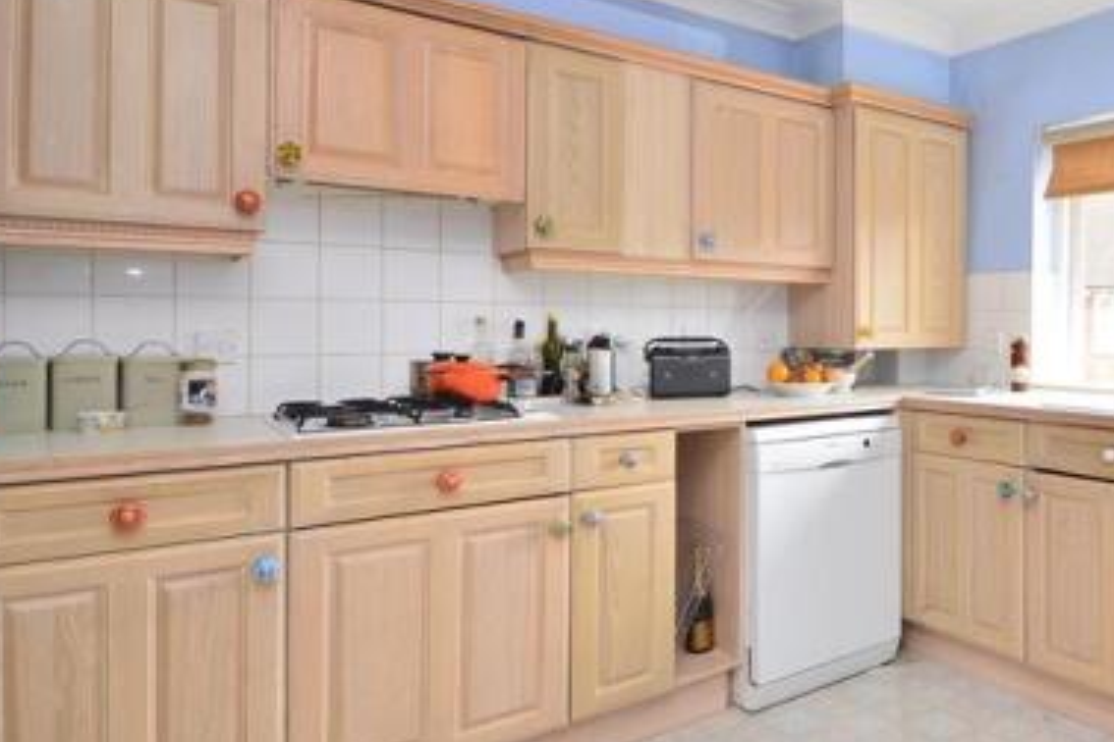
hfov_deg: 63.8
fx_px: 804
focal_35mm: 26
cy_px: 317
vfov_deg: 49.4
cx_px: 878
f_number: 5
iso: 200
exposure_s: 1/40
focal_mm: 10
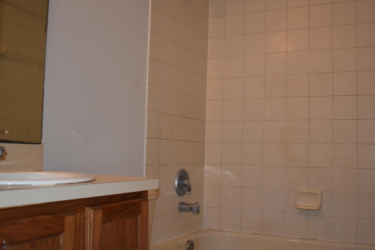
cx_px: 210
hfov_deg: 48.4
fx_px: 417
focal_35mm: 40
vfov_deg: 33.4
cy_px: 125
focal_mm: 20
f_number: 3.8
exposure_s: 1/125
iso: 900
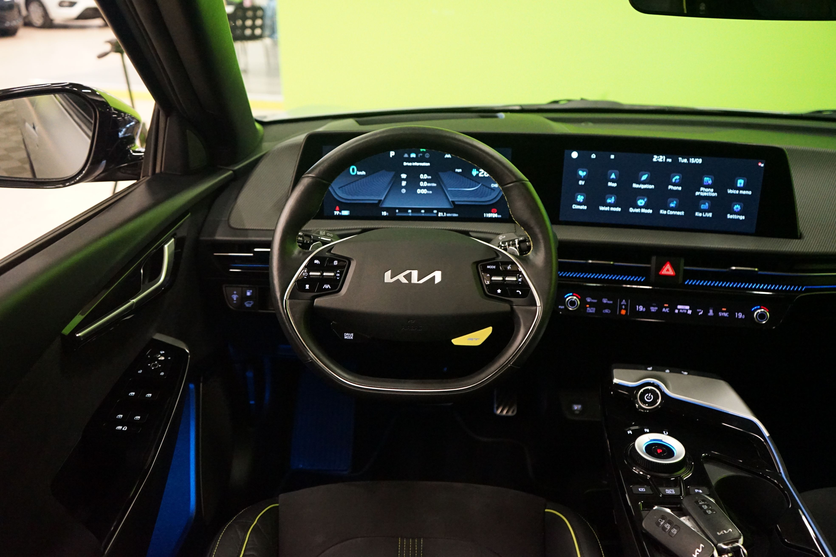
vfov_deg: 40.0
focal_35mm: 33
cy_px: 278
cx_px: 418
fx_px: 766
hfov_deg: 57.2
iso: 6400
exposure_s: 1/40
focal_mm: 33
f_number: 4
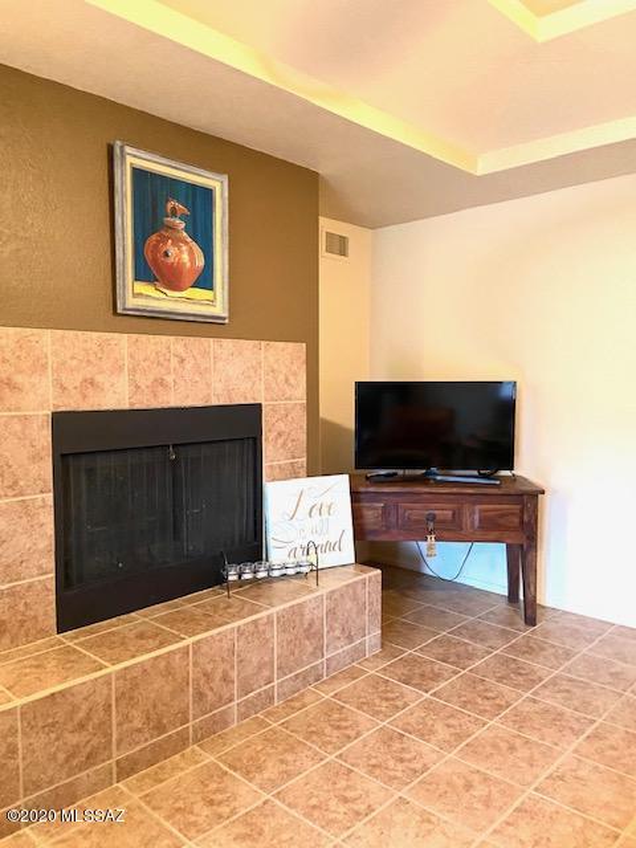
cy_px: 424
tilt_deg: -3.6
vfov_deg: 67.3
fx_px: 637
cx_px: 318
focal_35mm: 26
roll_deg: -0.3
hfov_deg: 53.1
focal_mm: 4.25
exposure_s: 1/30
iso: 640
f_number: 1.8
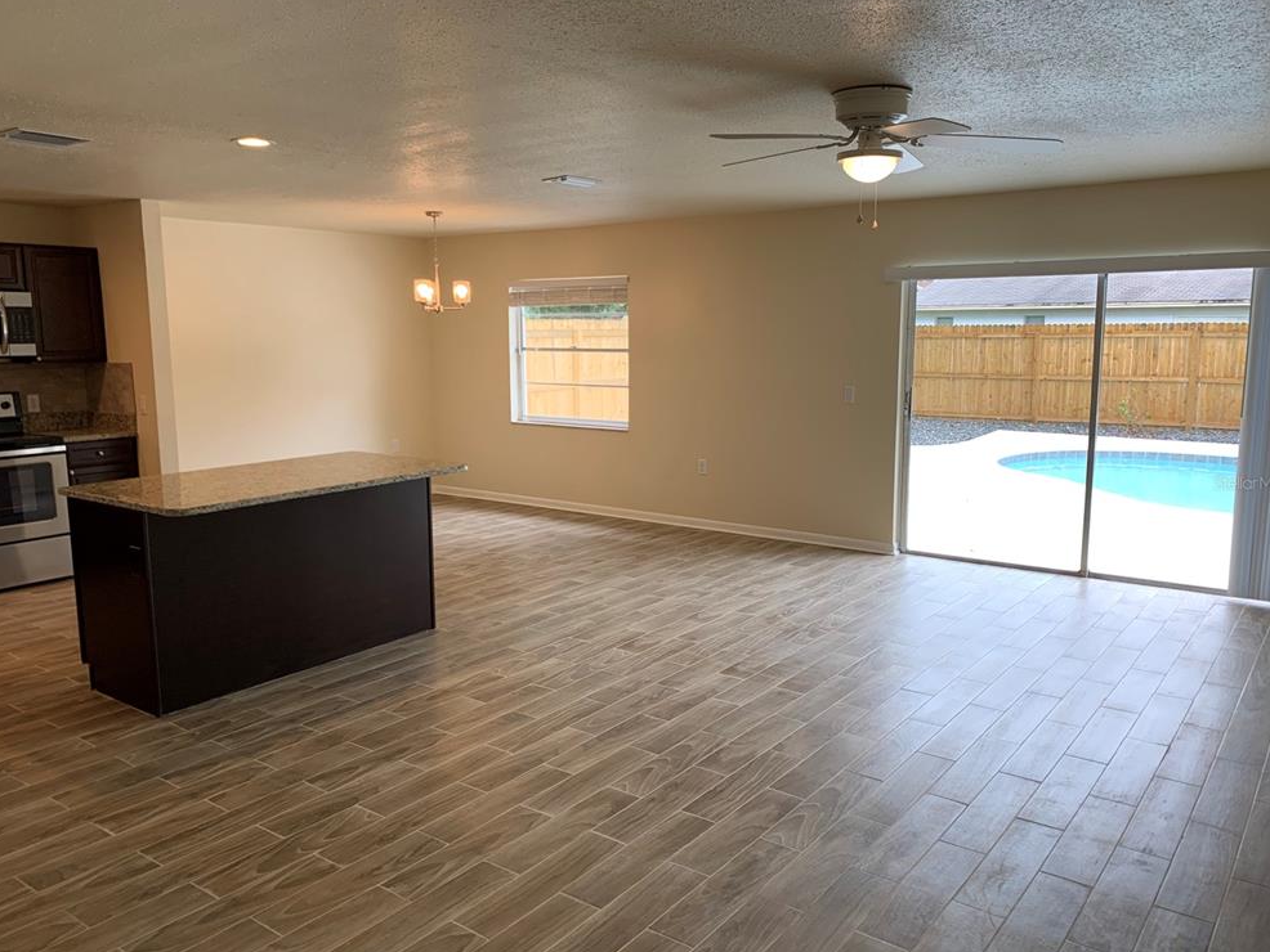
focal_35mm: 27
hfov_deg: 65.3
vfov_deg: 51.4
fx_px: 991
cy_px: 482
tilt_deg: -7.0
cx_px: 632
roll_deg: -0.1
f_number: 1.8
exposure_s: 1/120
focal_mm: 4.25
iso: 64
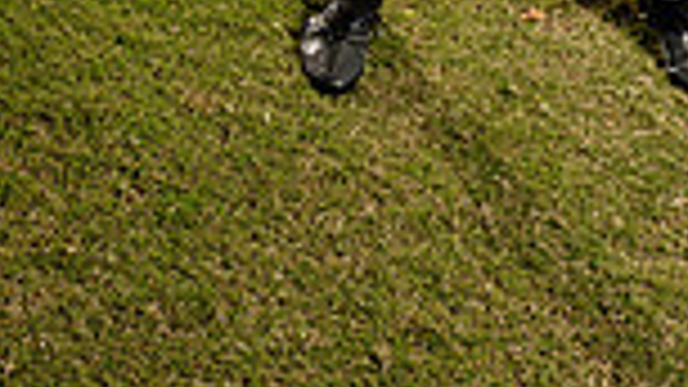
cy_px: -531
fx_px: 1404
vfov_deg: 12.5
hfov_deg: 26.6
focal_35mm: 77
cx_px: 625
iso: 800
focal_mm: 25
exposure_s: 1/250
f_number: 8
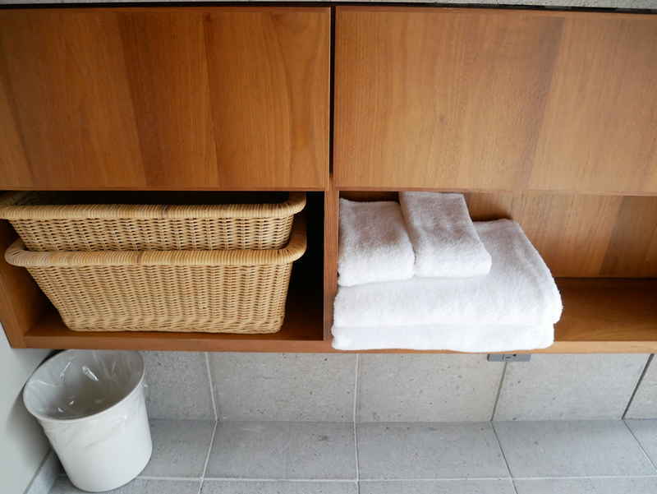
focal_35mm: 24
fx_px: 456
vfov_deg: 56.9
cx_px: 328
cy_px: 247
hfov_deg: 71.6
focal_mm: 12
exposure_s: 1/60
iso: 1250
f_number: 3.5
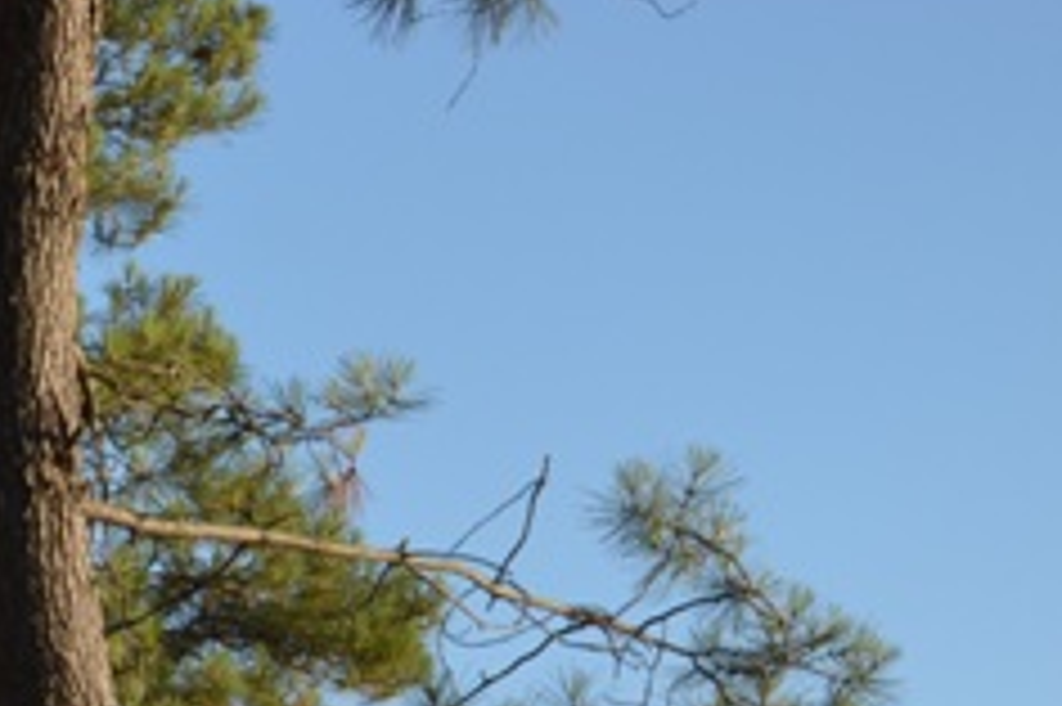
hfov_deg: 9.5
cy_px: 1185
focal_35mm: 214
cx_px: -158
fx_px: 6308
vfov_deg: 6.3
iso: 100
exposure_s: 1/200
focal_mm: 42
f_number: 7.1
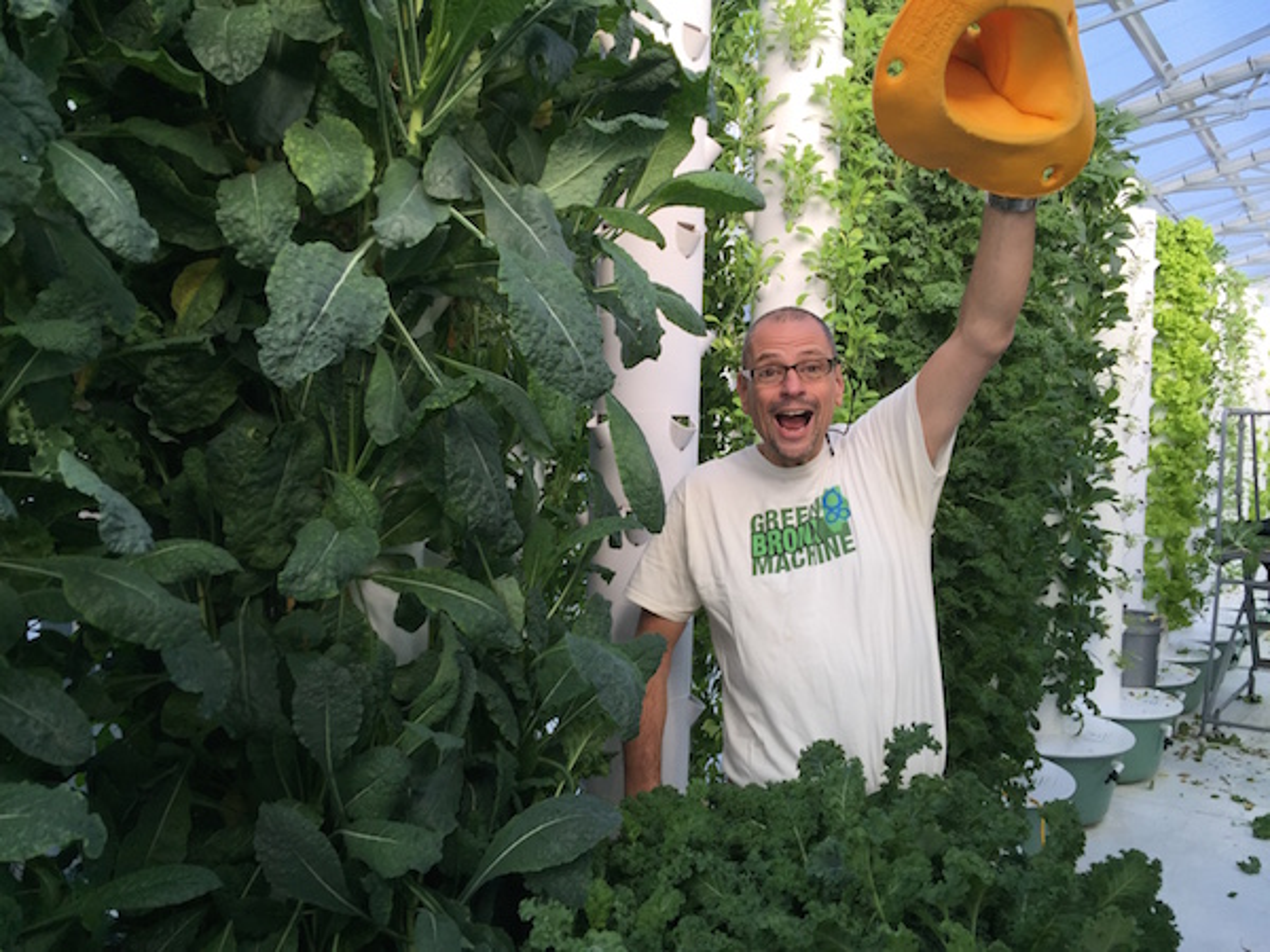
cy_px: 476
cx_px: 635
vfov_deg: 48.2
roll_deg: -1.6
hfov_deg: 61.7
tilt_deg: -4.5
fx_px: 1064
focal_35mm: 29
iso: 32
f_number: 2.2
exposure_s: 1/366
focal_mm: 4.15
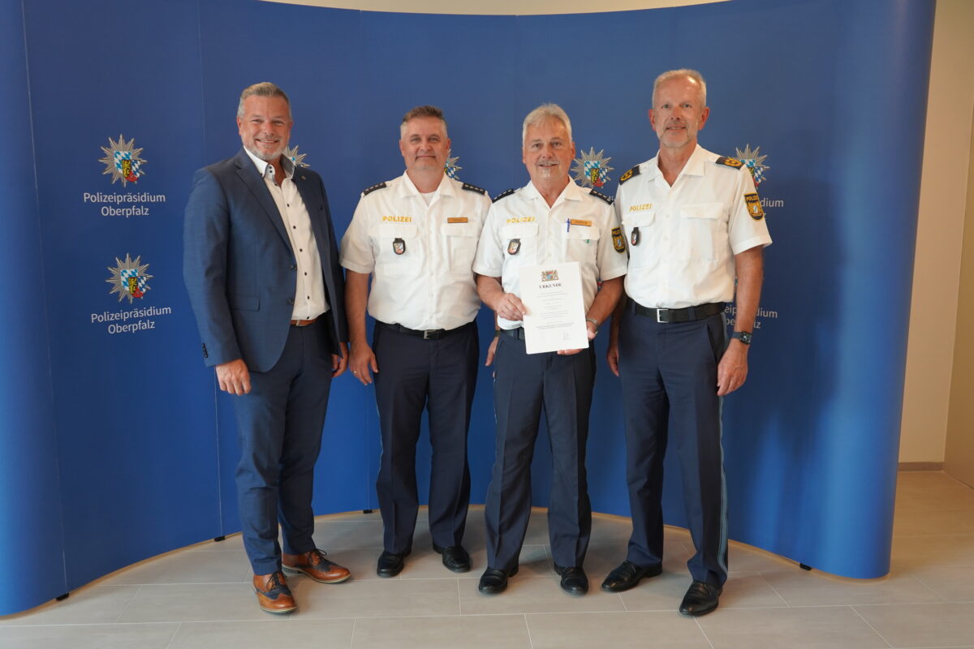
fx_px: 839
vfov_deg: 42.3
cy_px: 324
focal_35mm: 31
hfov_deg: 60.3
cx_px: 487
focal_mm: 31
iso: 1000
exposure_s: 1/160
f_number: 4
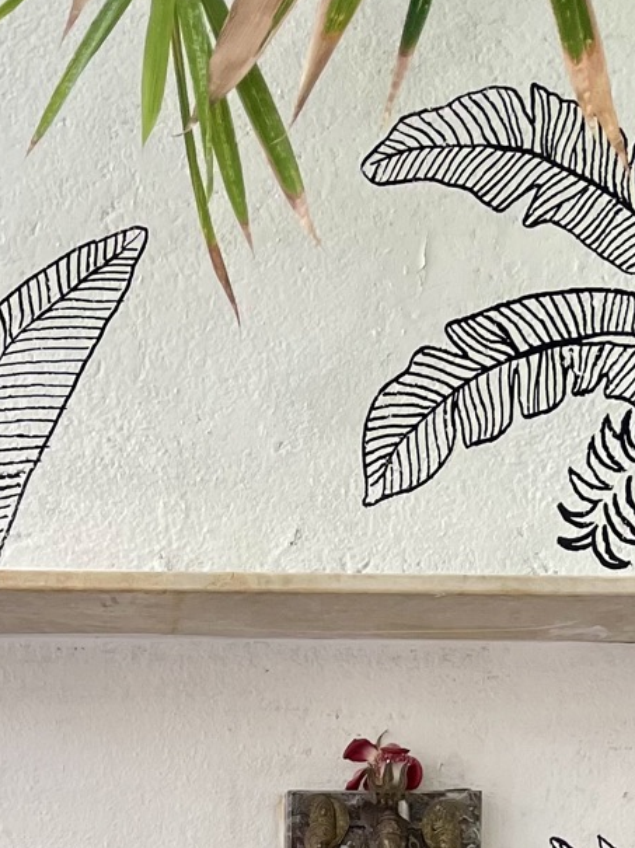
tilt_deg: -6.8
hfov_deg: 17.0
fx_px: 2106
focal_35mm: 86
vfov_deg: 19.3
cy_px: 1348
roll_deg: +0.3
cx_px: 139
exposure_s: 1/121
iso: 100
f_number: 1.6
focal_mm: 5.1
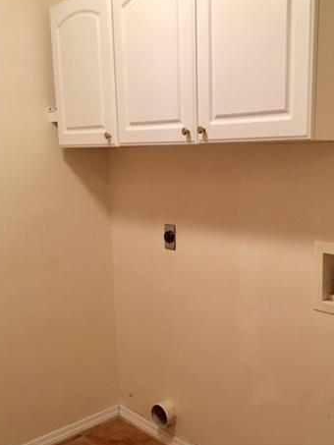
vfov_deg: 45.6
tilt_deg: -9.6
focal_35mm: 41
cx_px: 193
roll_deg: +0.1
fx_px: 527
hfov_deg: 35.1
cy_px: 255
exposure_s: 1/15
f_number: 2.2
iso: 100
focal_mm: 4.15
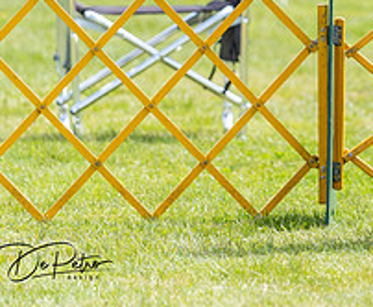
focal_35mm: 562
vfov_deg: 2.8
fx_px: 6271
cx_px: 545
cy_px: -65
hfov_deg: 3.4
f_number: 3.5
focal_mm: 162
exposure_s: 1/1000
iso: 100
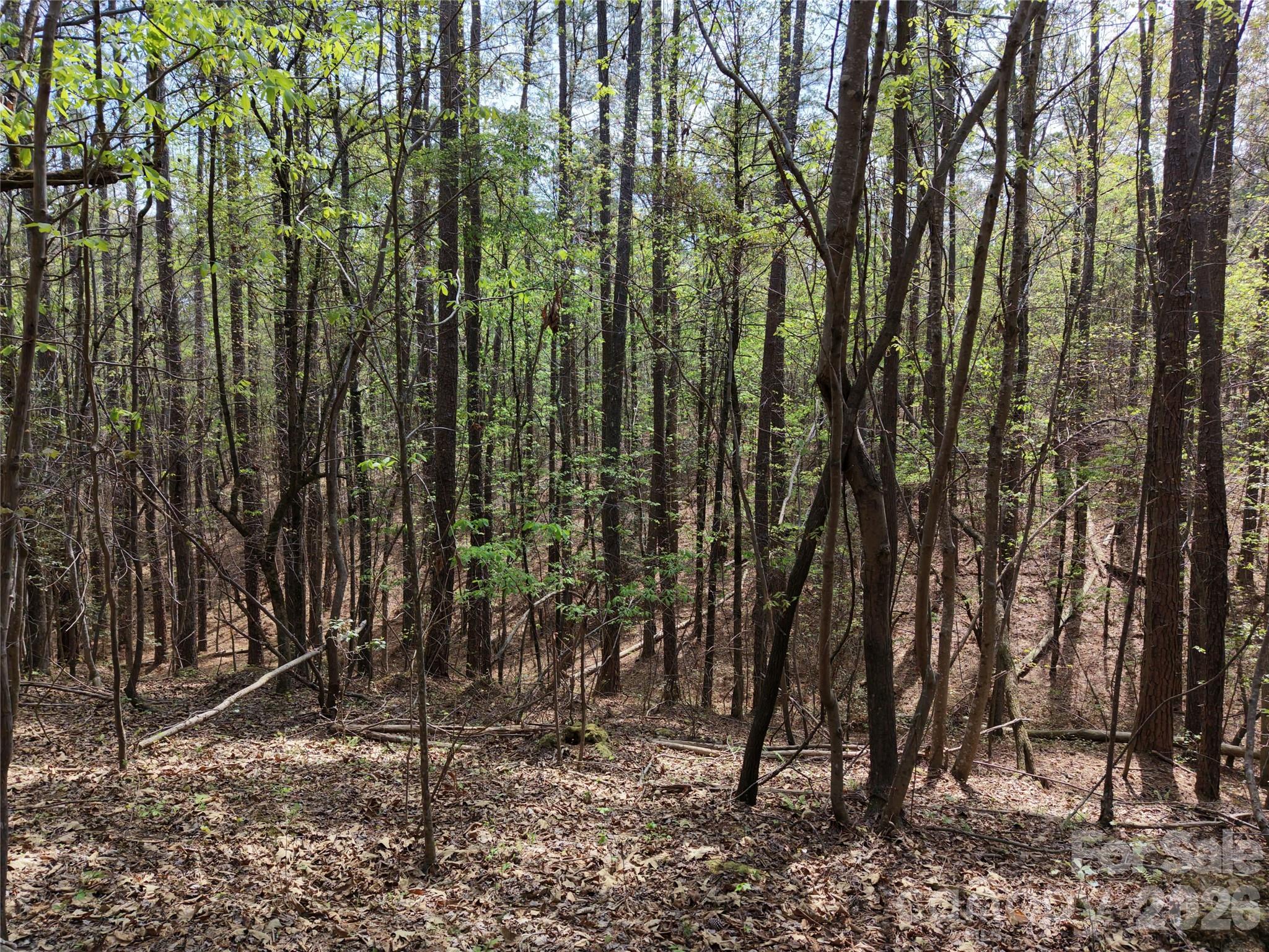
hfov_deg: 71.6
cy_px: 476
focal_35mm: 24
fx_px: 880
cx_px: 634
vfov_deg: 56.8
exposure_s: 1/80
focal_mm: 8.67
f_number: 1.8
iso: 100
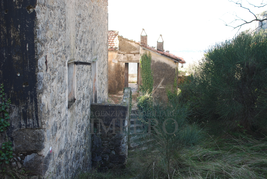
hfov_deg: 46.3
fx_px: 312
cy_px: 90
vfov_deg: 32.0
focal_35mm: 42
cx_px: 134
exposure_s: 1/80
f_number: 4.5
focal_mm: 28
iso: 100
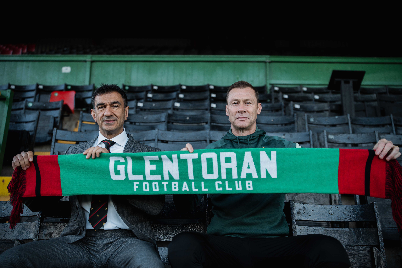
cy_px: 134
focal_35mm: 35
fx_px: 391
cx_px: 201
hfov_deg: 54.4
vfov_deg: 37.9
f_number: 2
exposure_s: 1/640
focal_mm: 35
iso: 400
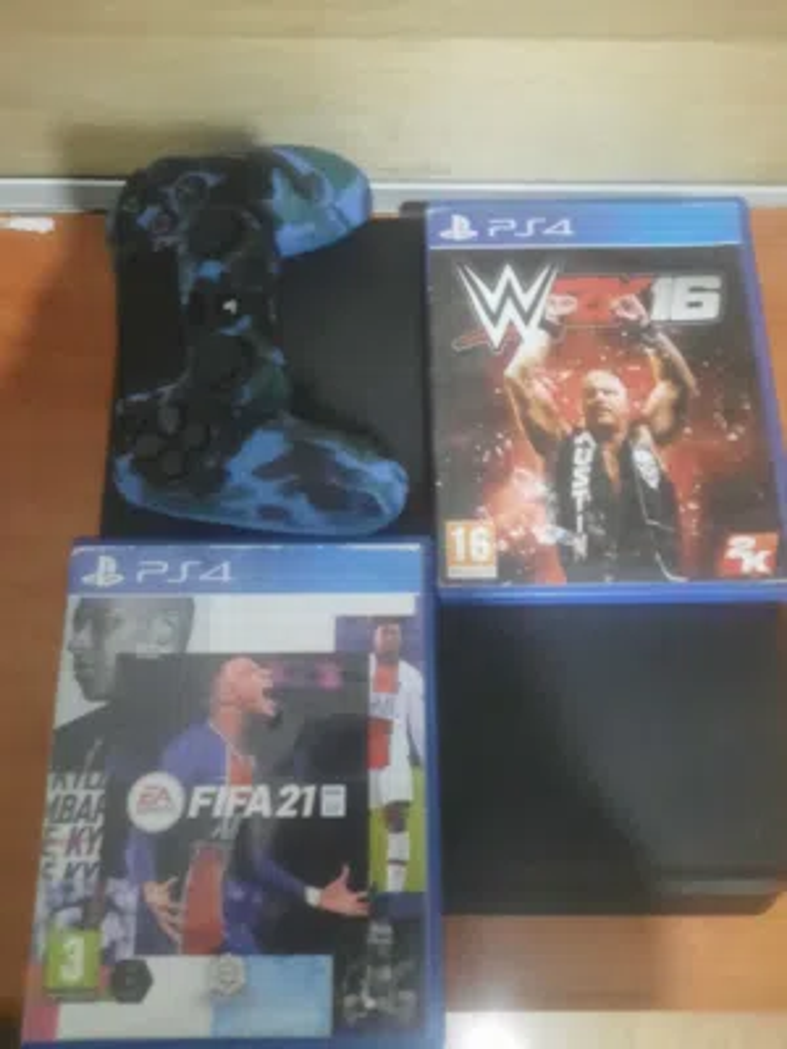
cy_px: 524
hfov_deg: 54.9
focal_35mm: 25
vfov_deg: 69.4
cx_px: 394
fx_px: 758
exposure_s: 1/20
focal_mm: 4.6
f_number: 2
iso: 1250
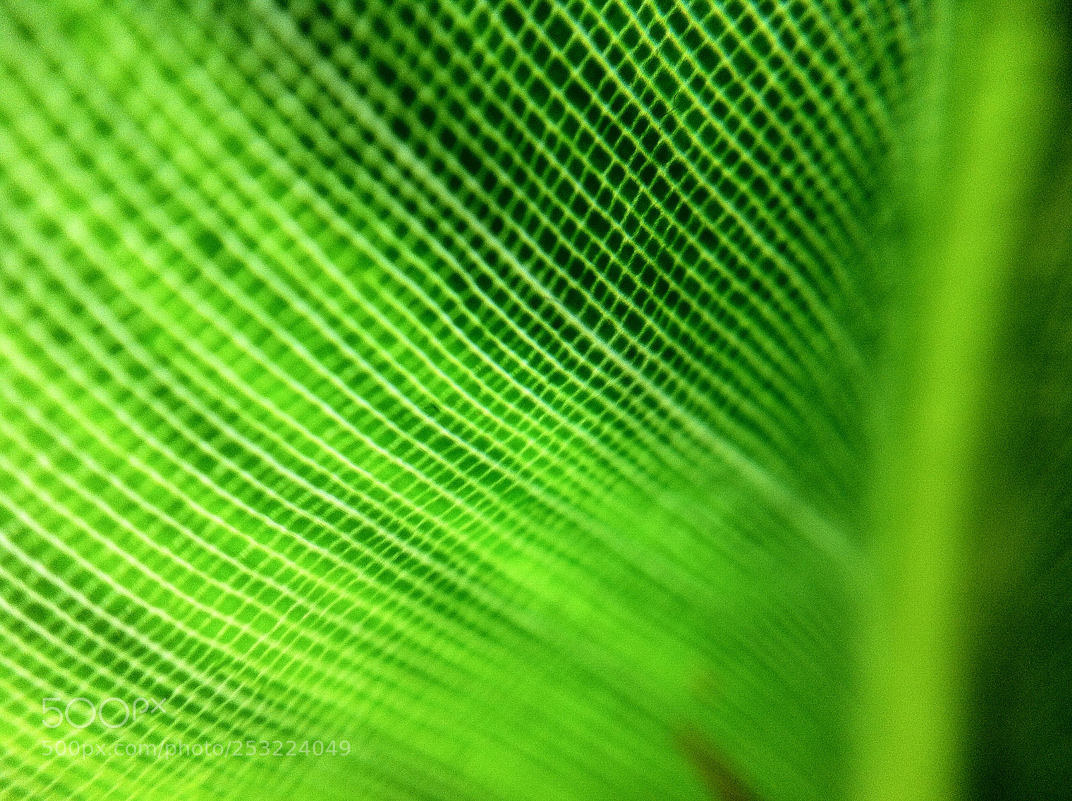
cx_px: 536
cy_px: 400
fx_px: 1082
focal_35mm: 35
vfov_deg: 40.6
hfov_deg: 52.7
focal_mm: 3.85
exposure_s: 1/120
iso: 100
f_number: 2.8
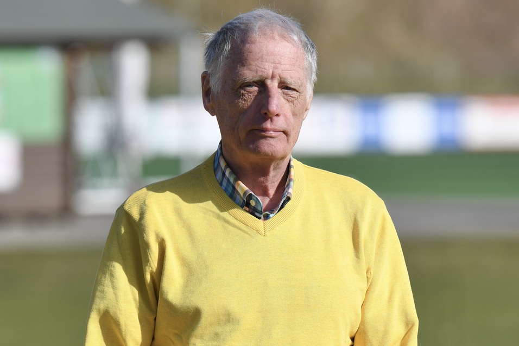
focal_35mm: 300
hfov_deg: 6.9
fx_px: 4324
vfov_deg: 4.6
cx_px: 260
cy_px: 173
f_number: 4.5
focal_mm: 200
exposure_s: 1/1250
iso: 100
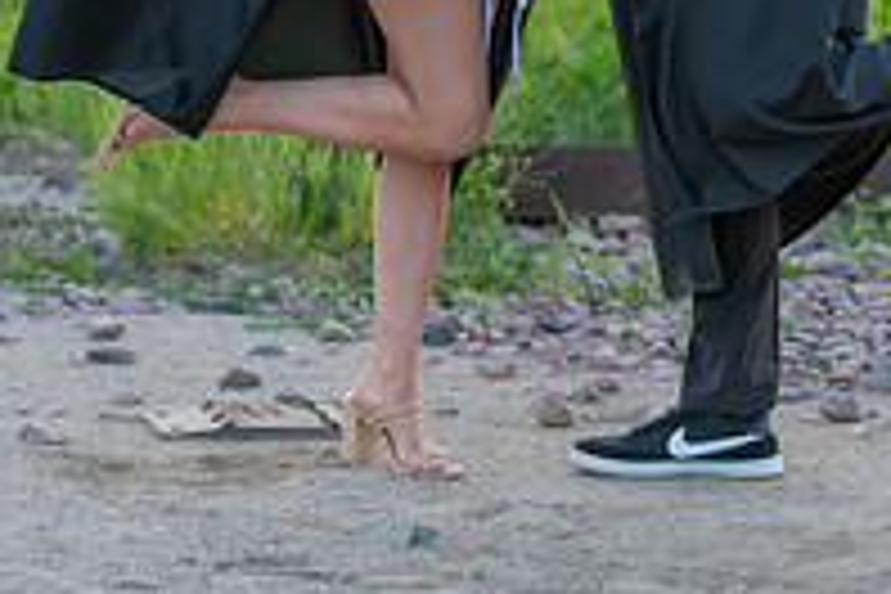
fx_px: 5073
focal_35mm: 205
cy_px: -254
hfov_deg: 10.0
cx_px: 648
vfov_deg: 6.6
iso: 160
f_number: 2.8
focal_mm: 70
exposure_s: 1/250
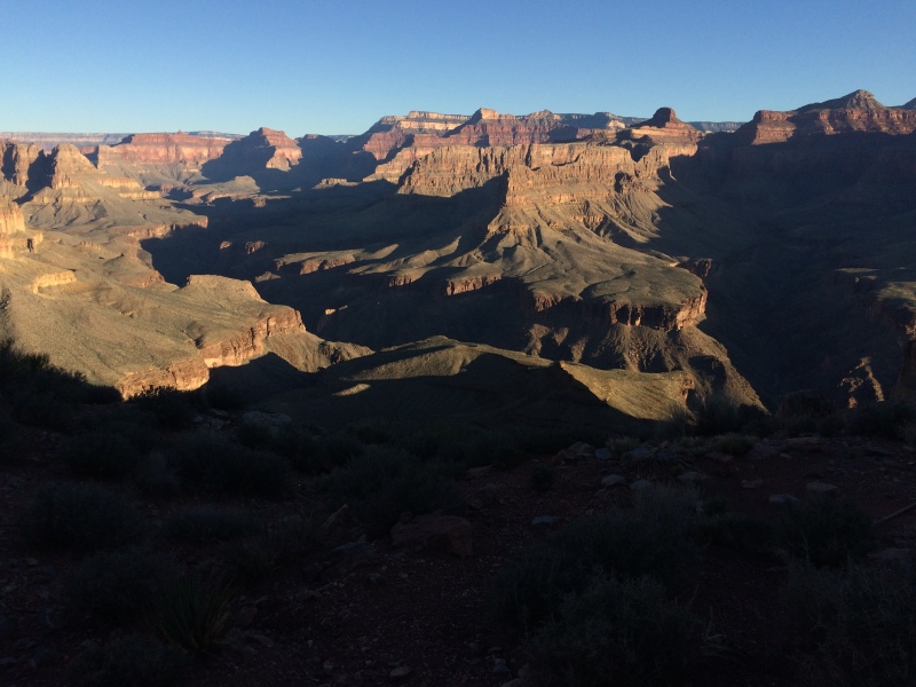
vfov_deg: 48.2
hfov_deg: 61.7
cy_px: 344
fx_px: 767
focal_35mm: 29
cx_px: 458
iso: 32
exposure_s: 1/1709
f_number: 2.2
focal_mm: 4.15
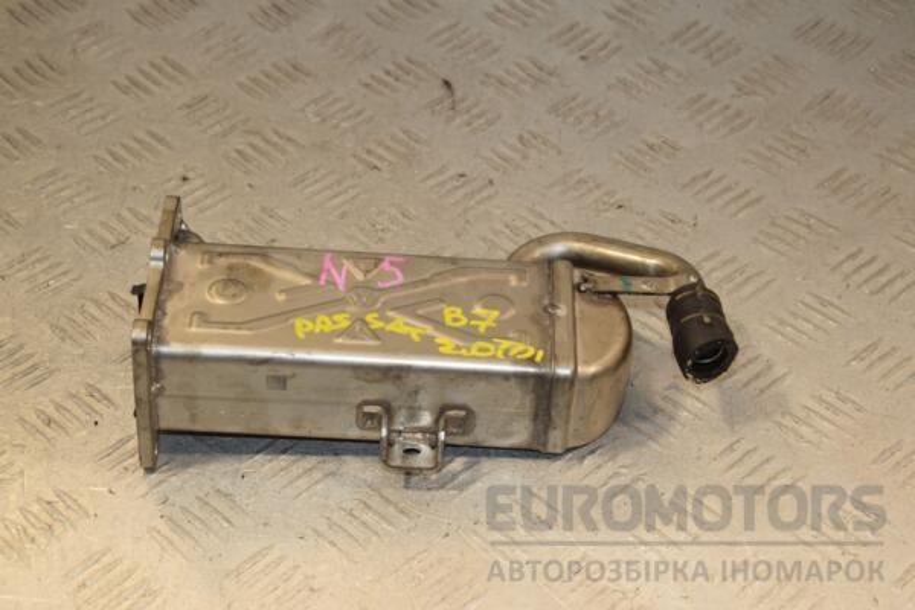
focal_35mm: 78
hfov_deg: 26.0
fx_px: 1982
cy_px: 305
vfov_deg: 17.5
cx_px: 458
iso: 800
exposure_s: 1/200
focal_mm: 52
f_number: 7.1
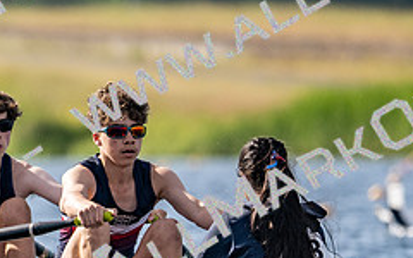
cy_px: 163
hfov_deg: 1.4
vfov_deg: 0.9
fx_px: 16647
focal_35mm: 1479
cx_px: -55
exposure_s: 1/2500
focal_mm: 400
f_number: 4.5
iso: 320
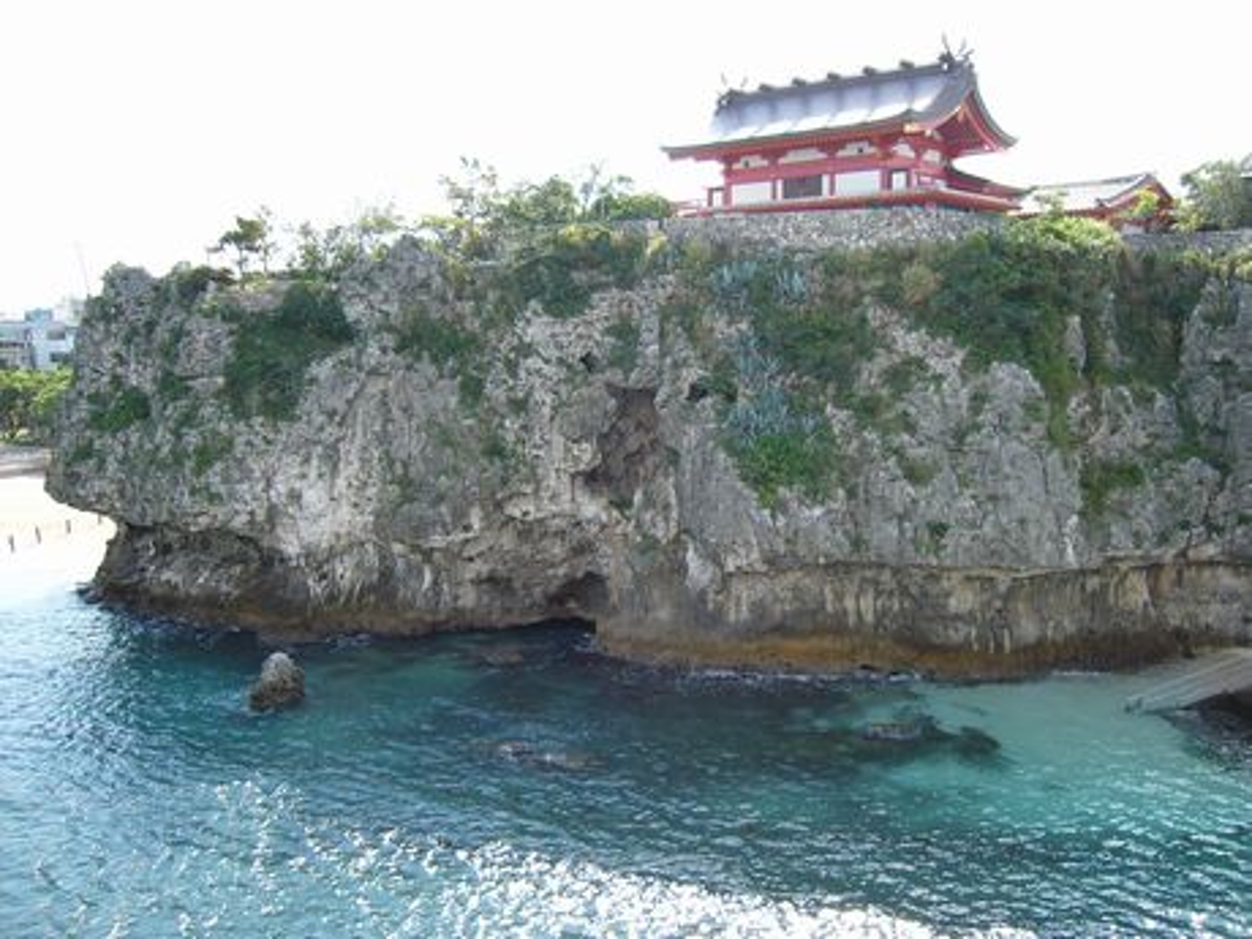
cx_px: 626
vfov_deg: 40.7
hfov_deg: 52.6
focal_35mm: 35
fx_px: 1266
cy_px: 470
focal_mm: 5.8
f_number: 2.8
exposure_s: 1/250
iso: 50
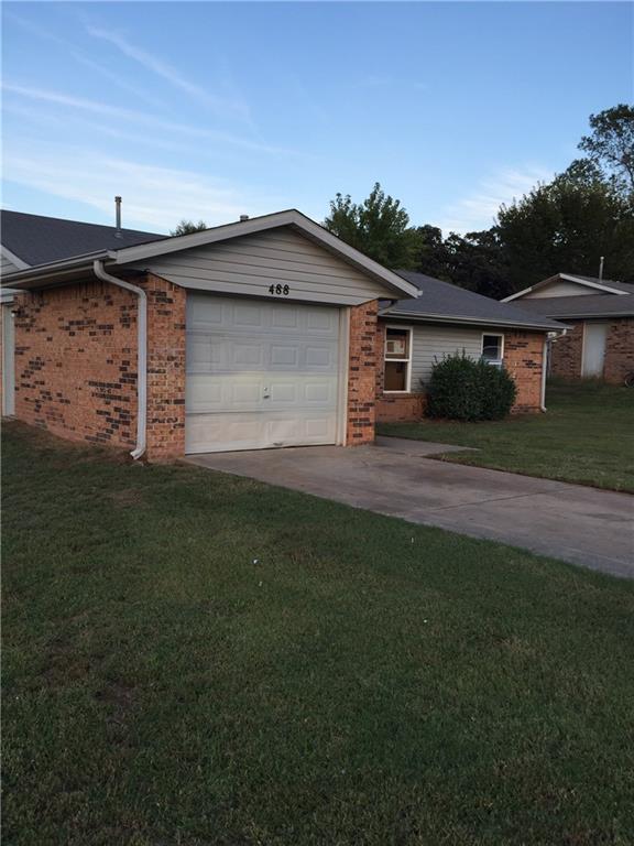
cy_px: 423
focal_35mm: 29
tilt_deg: -2.7
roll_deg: -0.6
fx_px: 708
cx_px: 317
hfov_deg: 48.2
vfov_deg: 61.7
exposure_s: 1/128
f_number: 2.2
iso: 32
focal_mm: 4.15
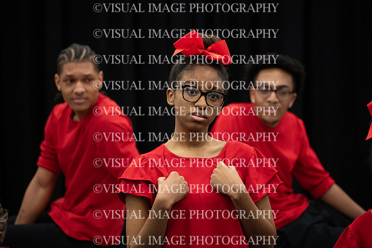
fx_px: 2417
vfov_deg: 5.9
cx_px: 186
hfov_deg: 8.8
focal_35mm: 234
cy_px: 124
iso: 8000
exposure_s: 1/125
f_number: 6
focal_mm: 234
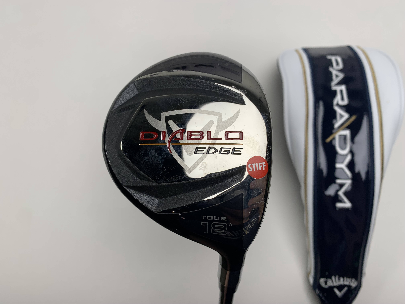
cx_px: 202
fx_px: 304
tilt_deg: -74.5
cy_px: 152
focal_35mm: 26
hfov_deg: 67.3
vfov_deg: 53.1
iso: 25
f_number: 1.8
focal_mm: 4.25
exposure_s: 1/332
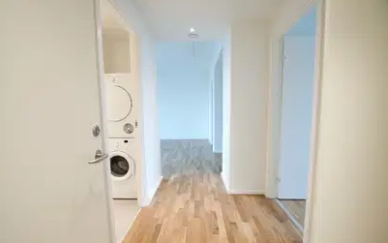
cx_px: 186
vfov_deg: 71.2
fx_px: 169
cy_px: 131
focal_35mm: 16
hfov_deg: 97.7
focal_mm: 10
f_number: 5
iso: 800
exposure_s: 1/60
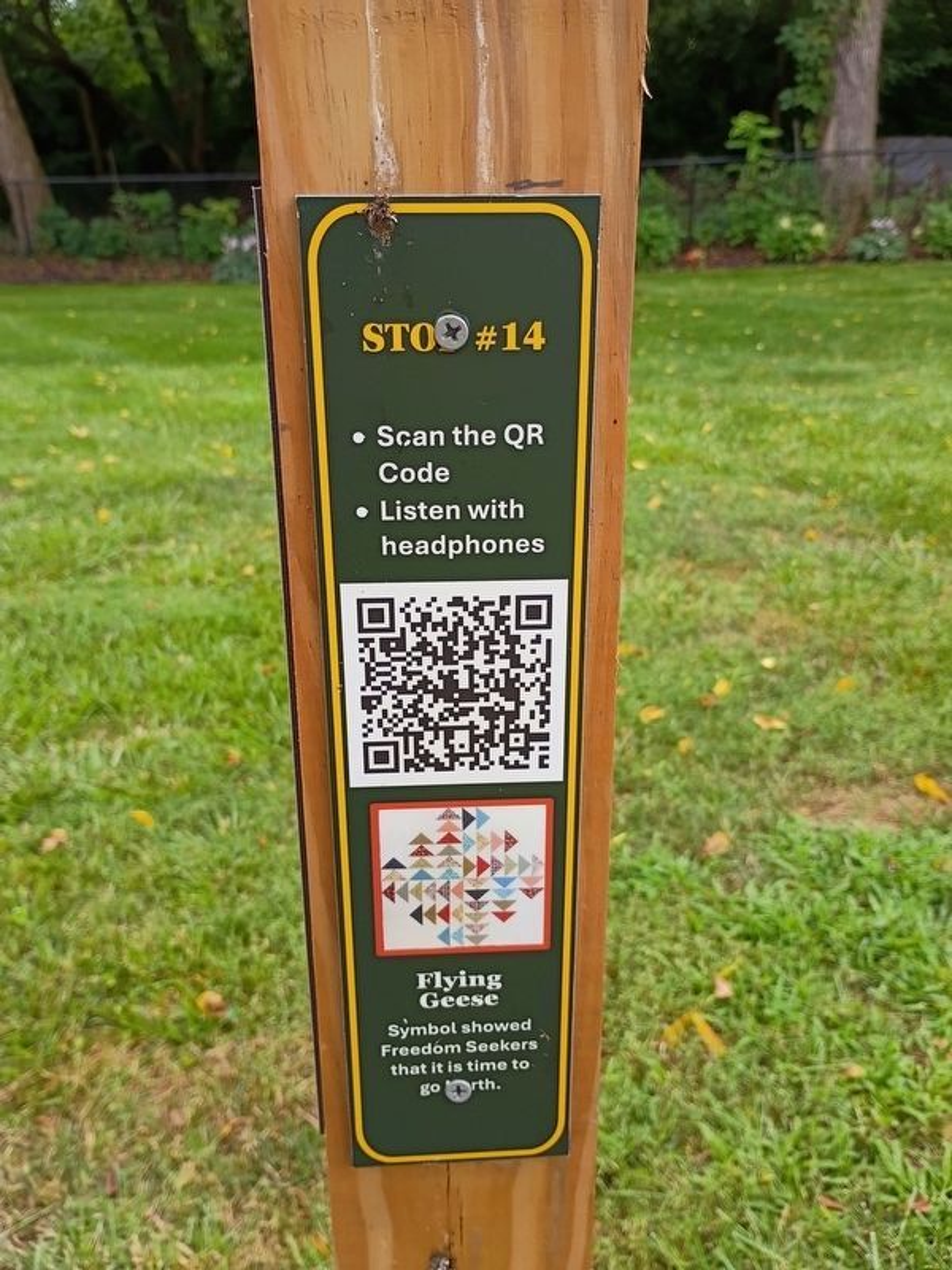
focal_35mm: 29
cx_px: 476
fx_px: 1063
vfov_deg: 61.7
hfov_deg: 48.2
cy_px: 635
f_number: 1.8
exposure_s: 1/120
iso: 113
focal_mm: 4.27
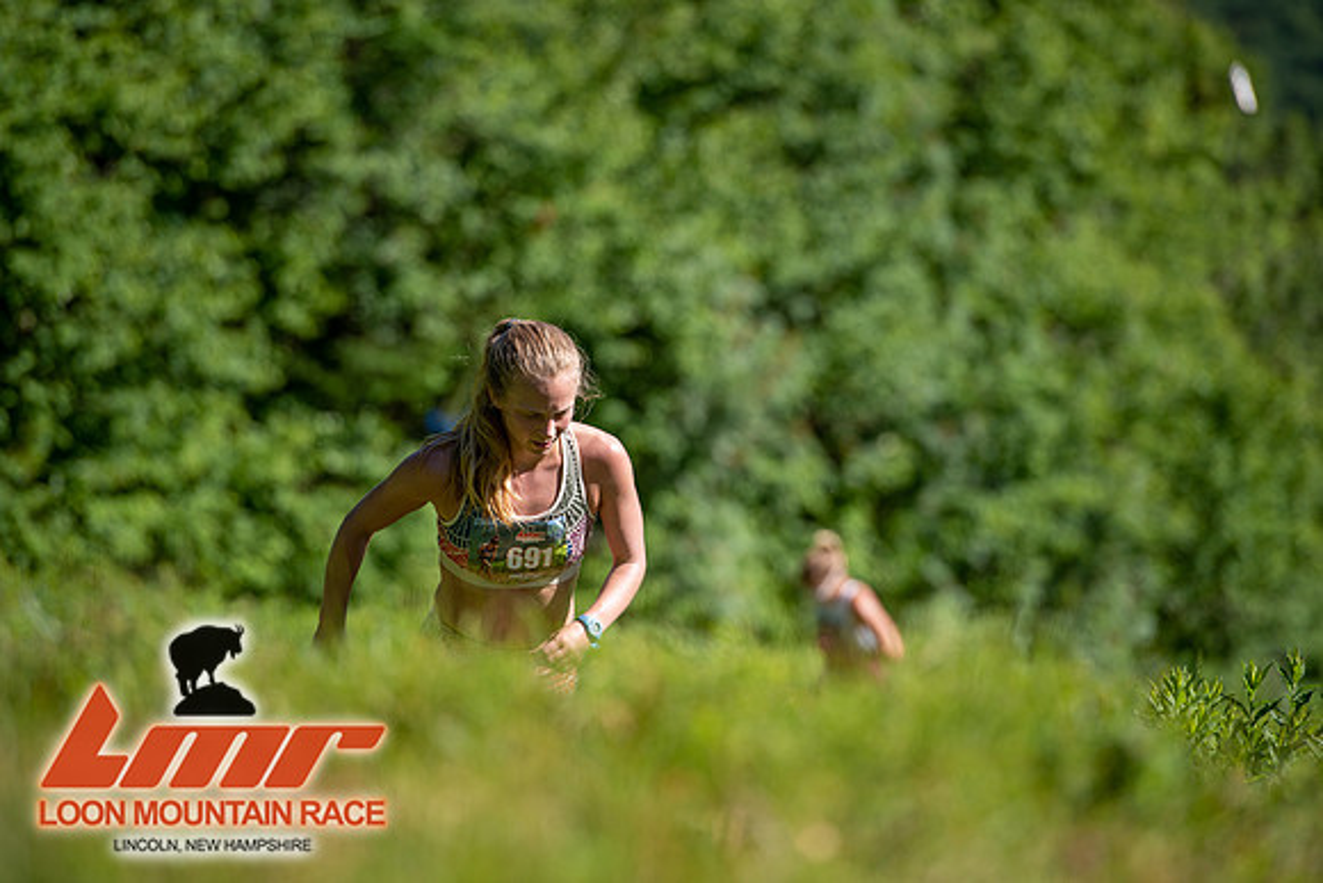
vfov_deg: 6.9
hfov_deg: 10.3
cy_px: 442
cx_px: 662
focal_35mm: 200
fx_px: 7351
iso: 100
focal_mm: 200
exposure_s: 1/800
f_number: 3.5
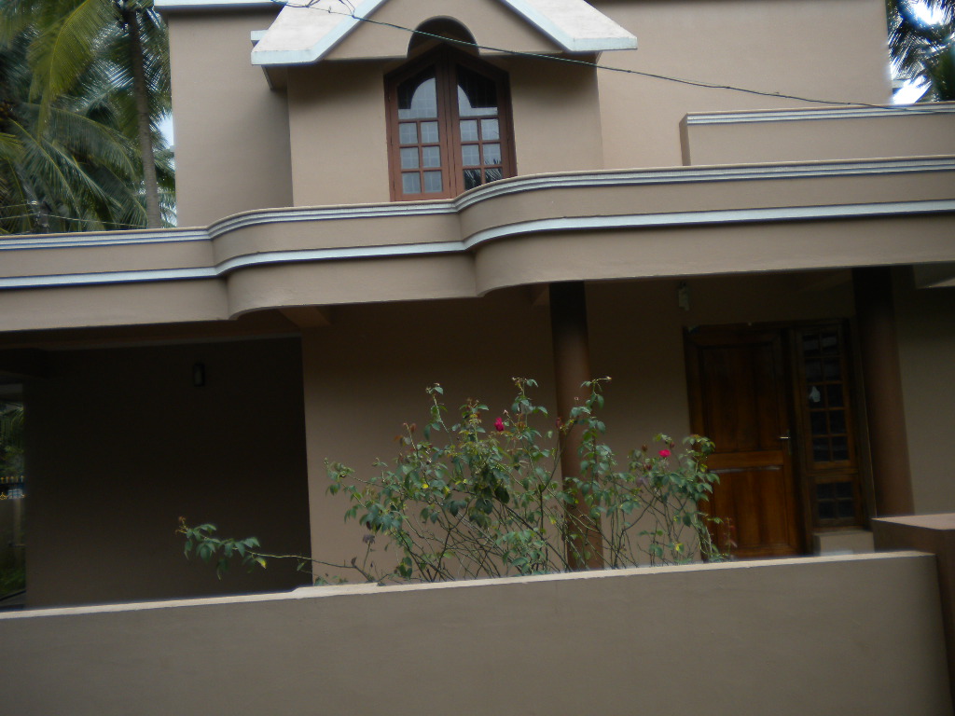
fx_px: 966
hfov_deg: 52.6
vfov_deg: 40.7
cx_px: 478
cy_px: 358
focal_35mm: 35
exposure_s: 1/130
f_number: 3.1
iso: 80
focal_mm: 6.3
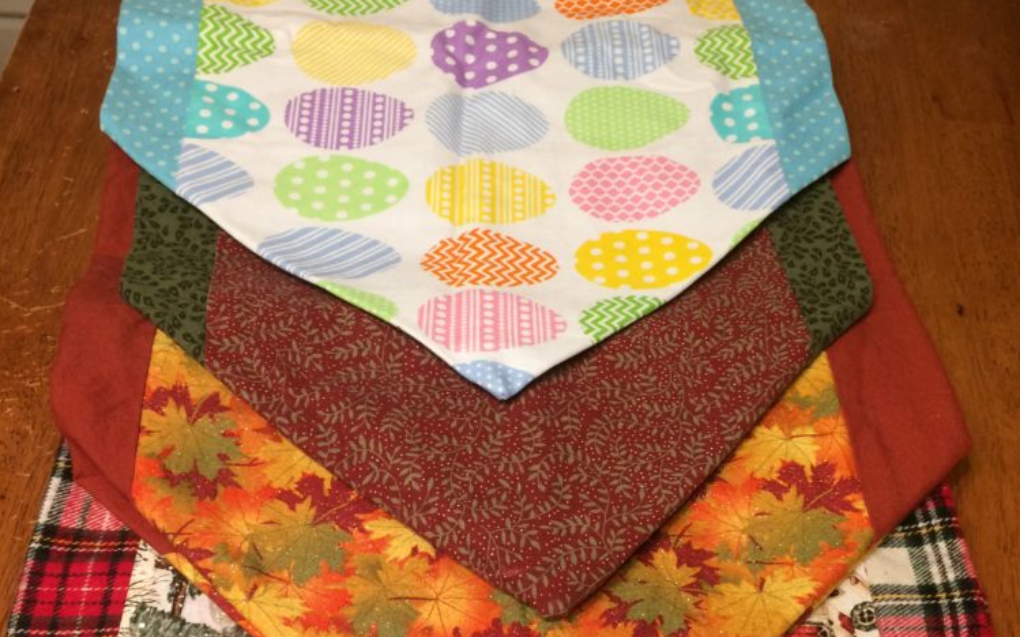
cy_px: 587
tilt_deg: -58.4
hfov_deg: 47.2
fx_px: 1167
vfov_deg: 29.2
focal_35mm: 42
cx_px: 513
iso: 100
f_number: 2.2
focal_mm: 4.15
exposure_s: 1/30
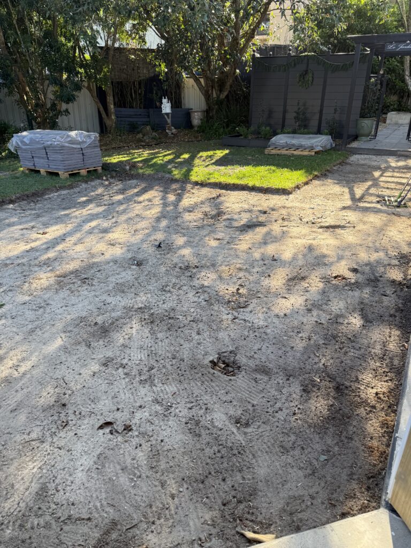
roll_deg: -0.5
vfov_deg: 71.6
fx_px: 380
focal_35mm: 24
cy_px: 274
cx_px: 206
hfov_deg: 56.8
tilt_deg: -24.9
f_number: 1.78
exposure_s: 1/470
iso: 80
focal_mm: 6.76
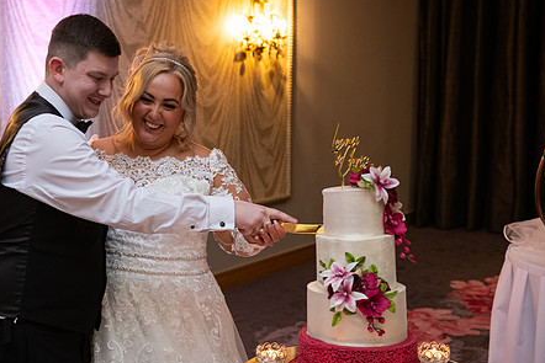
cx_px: 196
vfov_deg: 23.0
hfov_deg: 33.7
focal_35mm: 59
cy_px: 195
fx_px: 893
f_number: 3.5
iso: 1250
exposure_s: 1/160
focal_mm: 45
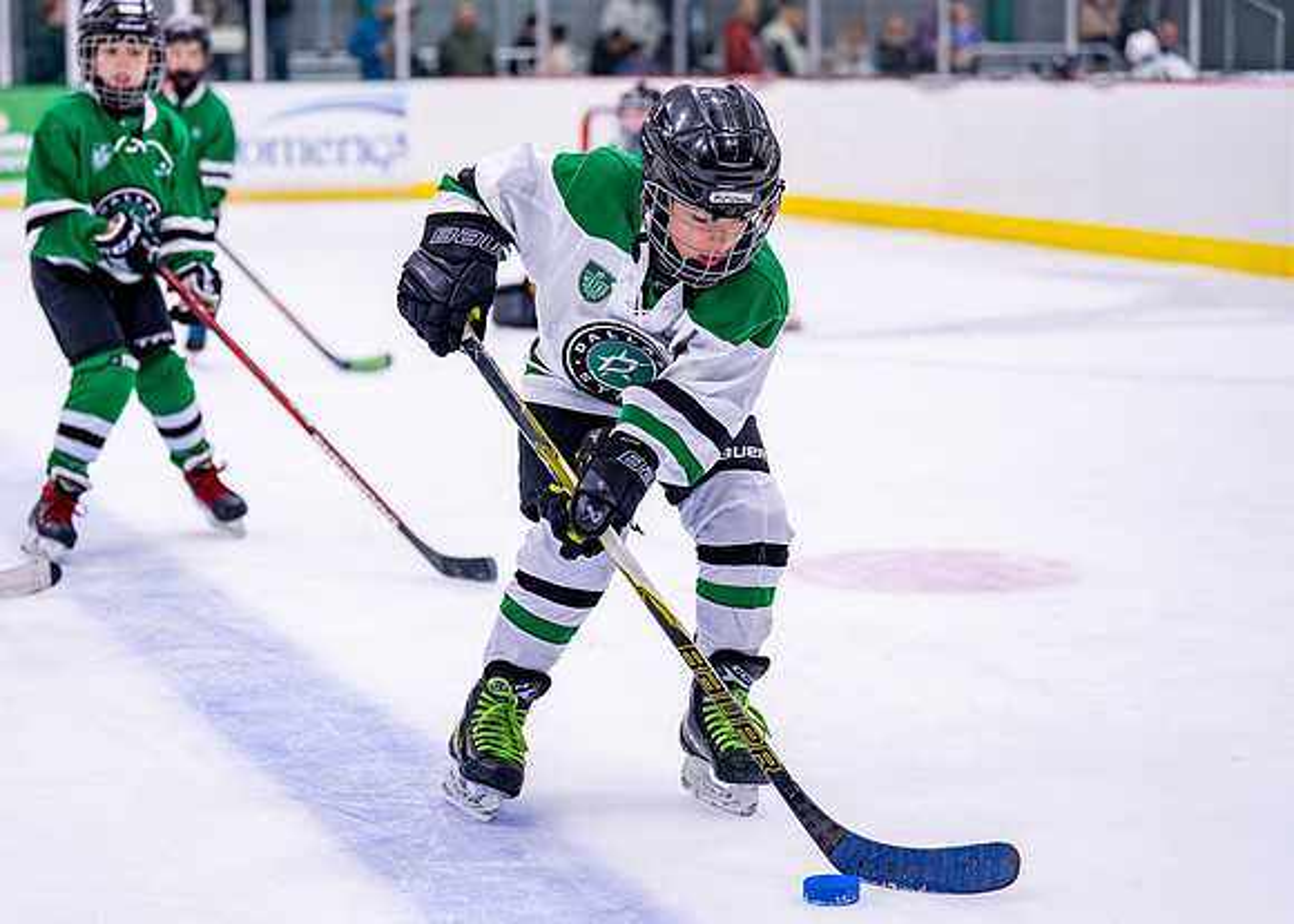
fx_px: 3067
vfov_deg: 17.1
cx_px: 505
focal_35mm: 83
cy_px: 443
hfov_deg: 23.8
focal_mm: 70
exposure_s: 1/1250
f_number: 2.8
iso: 2500
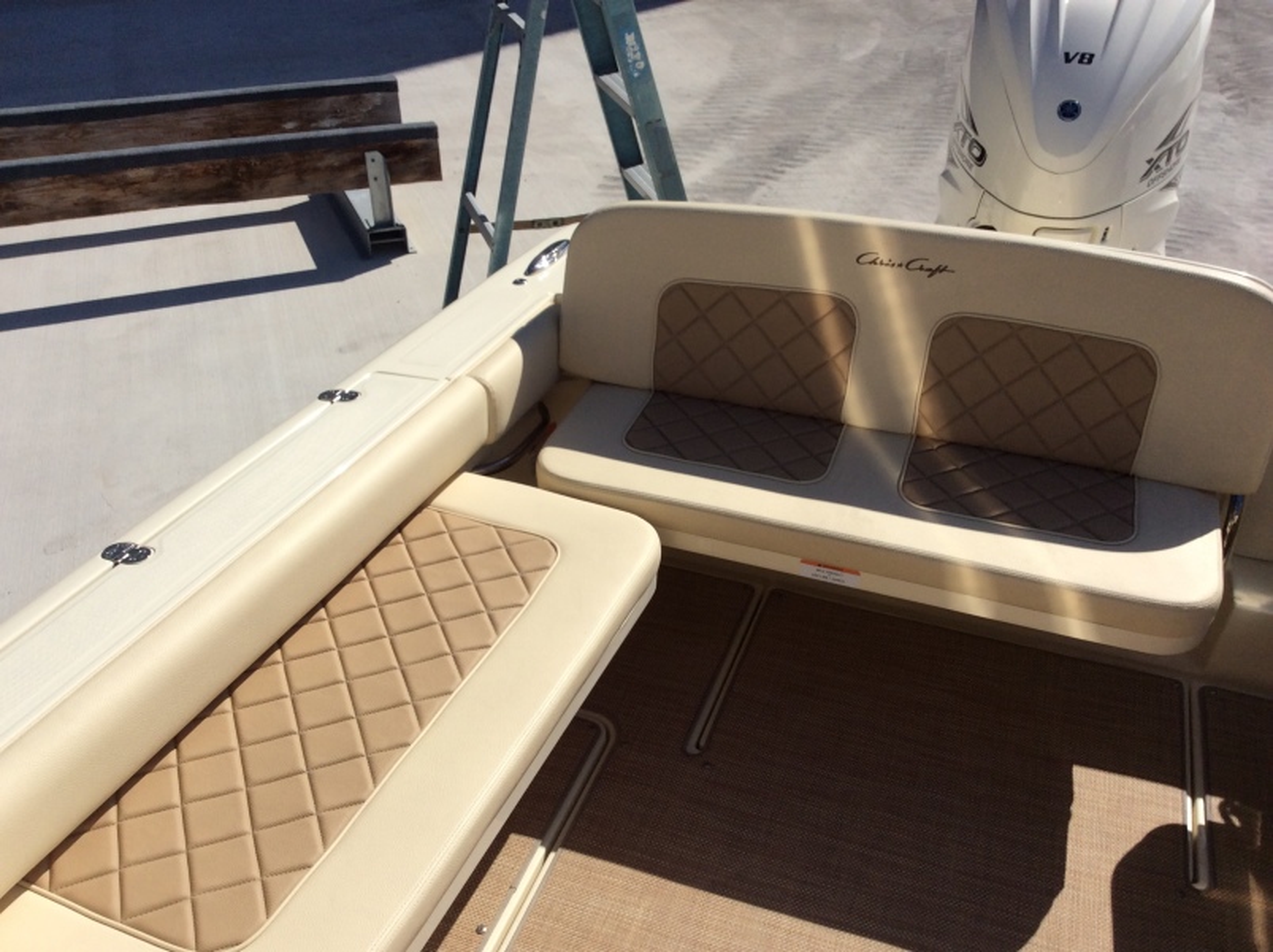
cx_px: 636
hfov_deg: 56.9
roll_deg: -0.3
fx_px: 1175
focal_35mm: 32
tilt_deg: -38.0
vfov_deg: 44.1
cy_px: 476
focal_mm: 3.3
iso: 32
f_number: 2.4
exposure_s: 1/3367
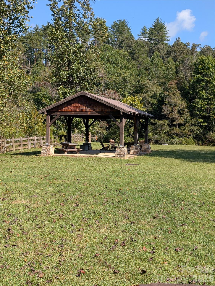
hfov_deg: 29.8
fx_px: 405
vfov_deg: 38.9
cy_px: 143
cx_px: 108
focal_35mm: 49
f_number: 1.68
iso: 22
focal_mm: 6.9
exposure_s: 1/670
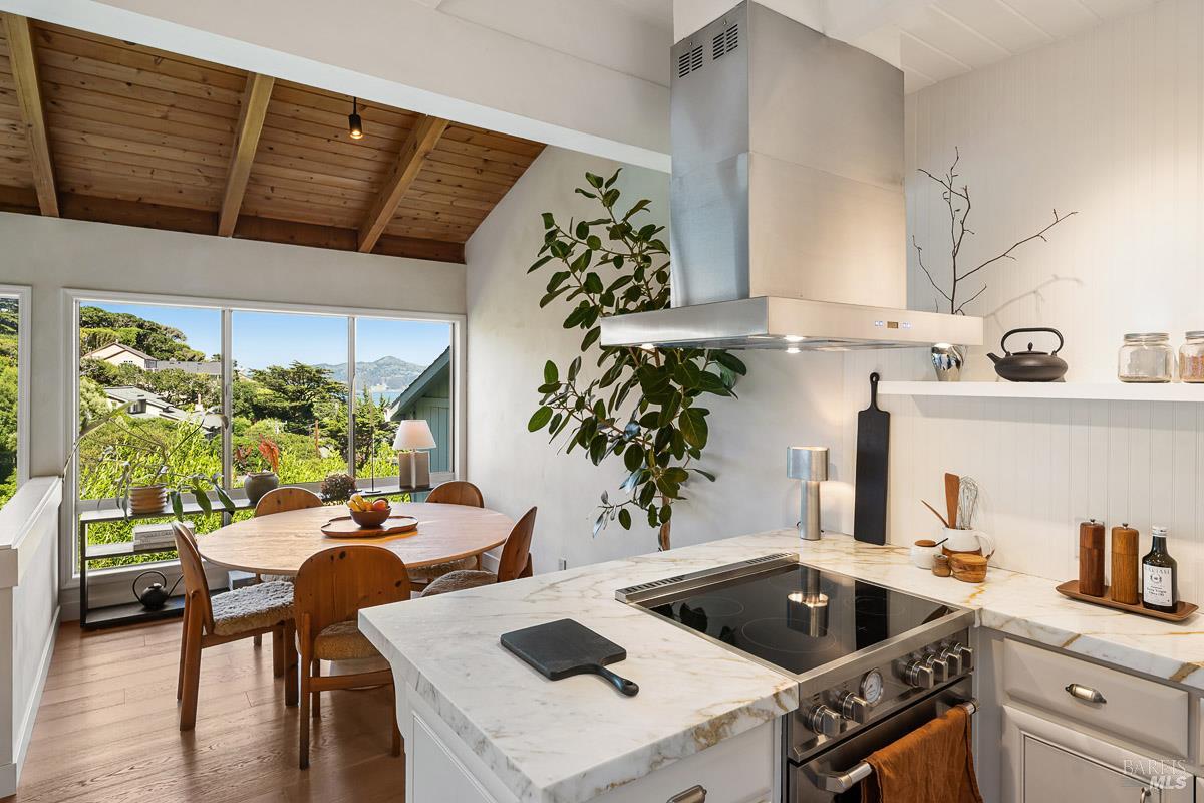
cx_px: 602
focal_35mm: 20
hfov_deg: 85.4
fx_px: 652
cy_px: 402
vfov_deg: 63.2
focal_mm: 19.5
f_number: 8
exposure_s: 1/13
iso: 400
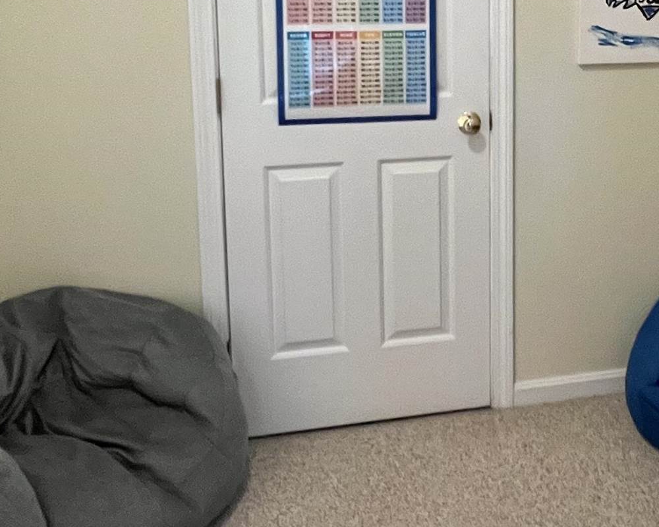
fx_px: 761
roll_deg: +0.3
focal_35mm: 39
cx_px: 554
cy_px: 43
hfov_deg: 43.9
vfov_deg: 35.7
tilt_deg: -6.9
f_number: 1.8
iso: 640
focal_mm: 1.57
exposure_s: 1/60
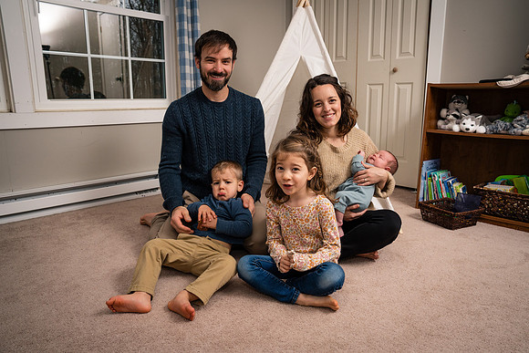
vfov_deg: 53.2
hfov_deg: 73.7
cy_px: 176
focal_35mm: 24
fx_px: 353
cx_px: 264
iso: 500
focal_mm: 24
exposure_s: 1/250
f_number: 5
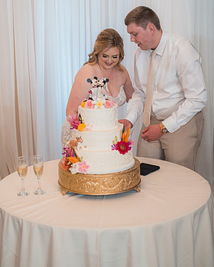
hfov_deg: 23.8
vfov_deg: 29.4
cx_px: 101
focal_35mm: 64
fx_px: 507
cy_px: 91
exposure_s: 1/250
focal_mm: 50
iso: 800
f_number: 2.8
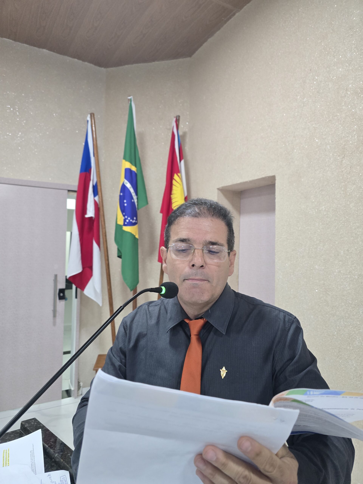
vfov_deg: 73.9
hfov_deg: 58.9
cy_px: 242
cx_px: 182
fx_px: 322
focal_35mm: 23
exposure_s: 1/120
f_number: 1.7
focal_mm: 6.3
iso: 640
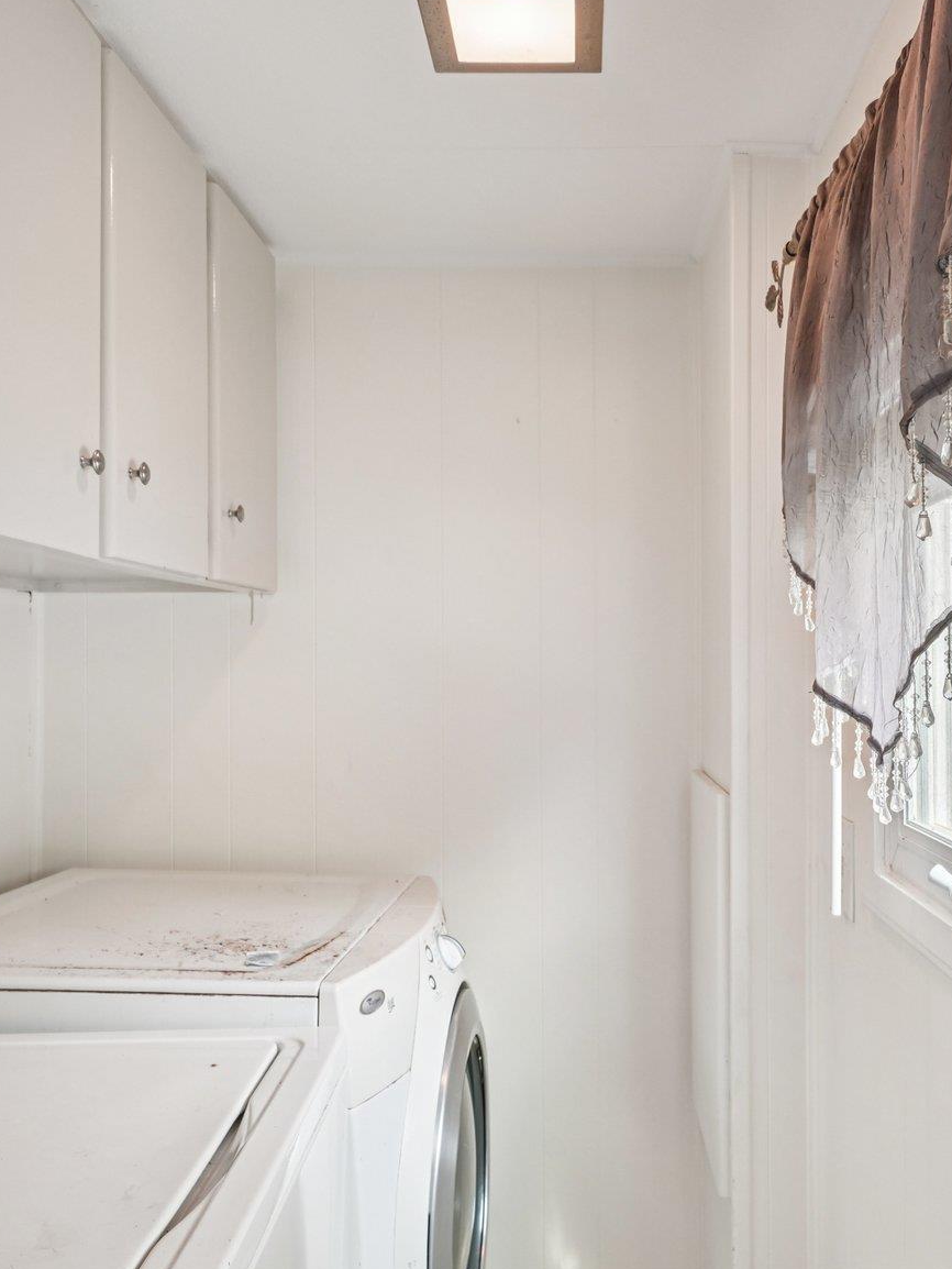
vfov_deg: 61.6
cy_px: 653
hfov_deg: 47.8
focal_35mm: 29
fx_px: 1063
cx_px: 599
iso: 400
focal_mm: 17
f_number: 8
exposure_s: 1/20
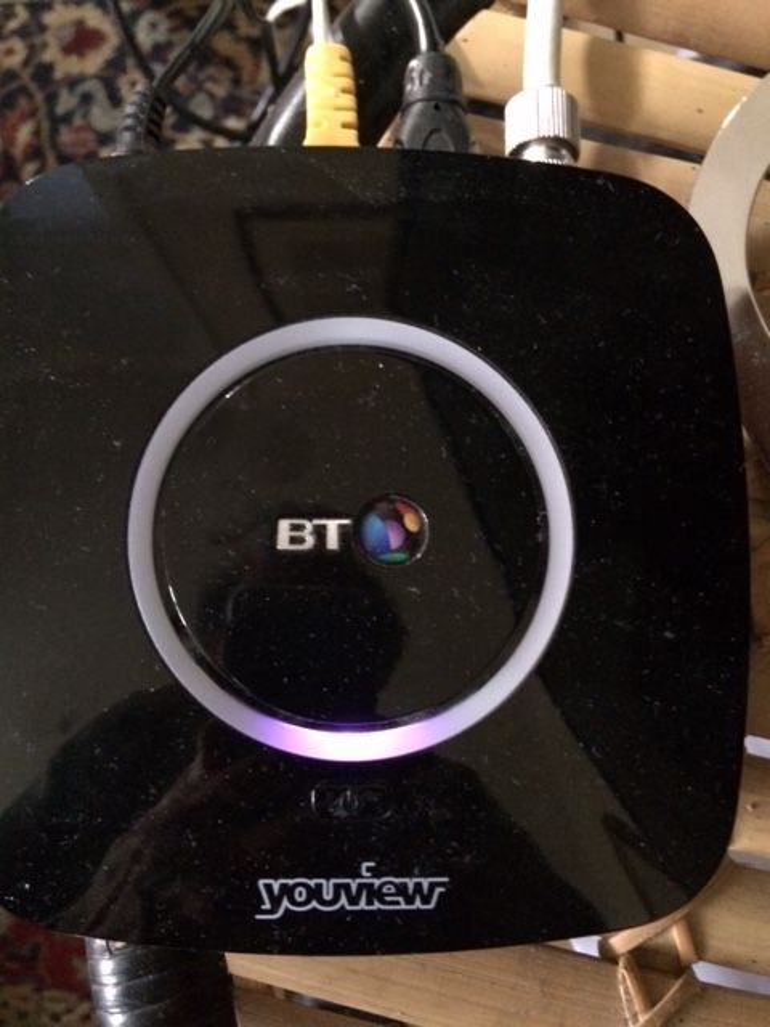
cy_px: 514
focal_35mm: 29
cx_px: 385
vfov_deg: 61.7
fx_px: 860
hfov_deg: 48.2
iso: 640
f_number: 2.2
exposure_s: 1/17
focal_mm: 4.15
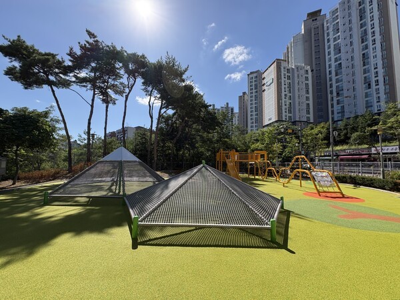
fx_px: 162
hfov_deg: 102.1
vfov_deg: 85.7
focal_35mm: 14
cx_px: 200
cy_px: 150
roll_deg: -0.9
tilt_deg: +4.4
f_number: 2.2
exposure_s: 1/1748
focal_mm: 2.22
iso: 64
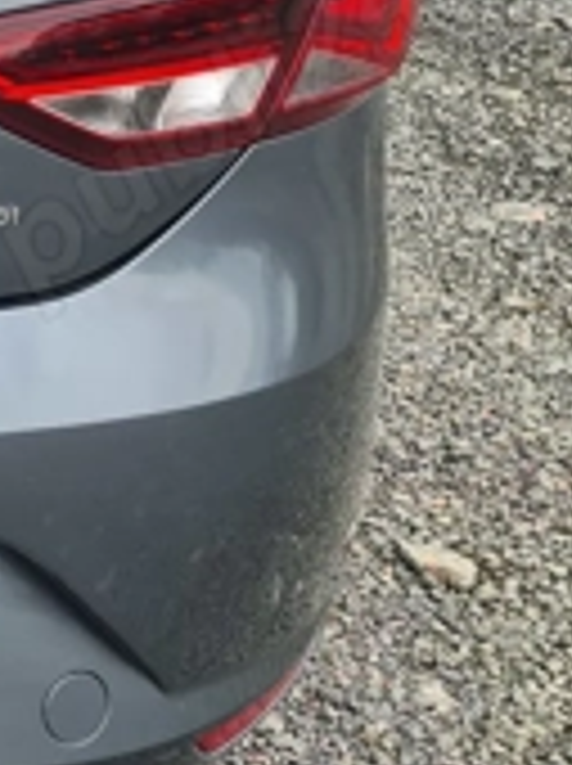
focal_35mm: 92
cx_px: -662
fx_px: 2032
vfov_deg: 21.0
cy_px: 117
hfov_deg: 13.2
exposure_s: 1/307
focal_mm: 5.4
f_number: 1.8
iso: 50
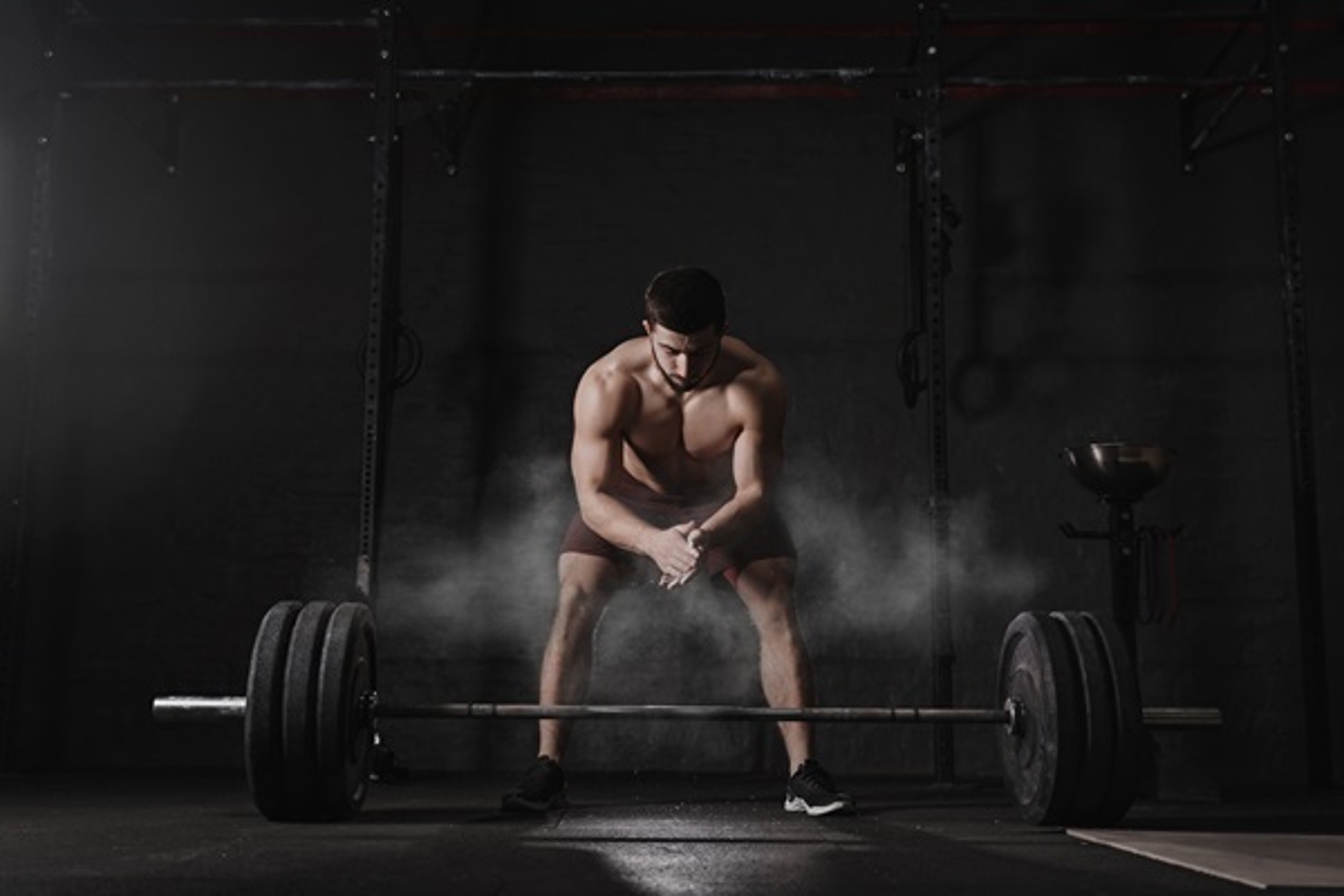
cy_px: 448
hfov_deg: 45.4
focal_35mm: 43
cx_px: 672
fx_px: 1605
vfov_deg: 31.2
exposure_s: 1/320
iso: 800
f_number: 2.8
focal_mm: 43
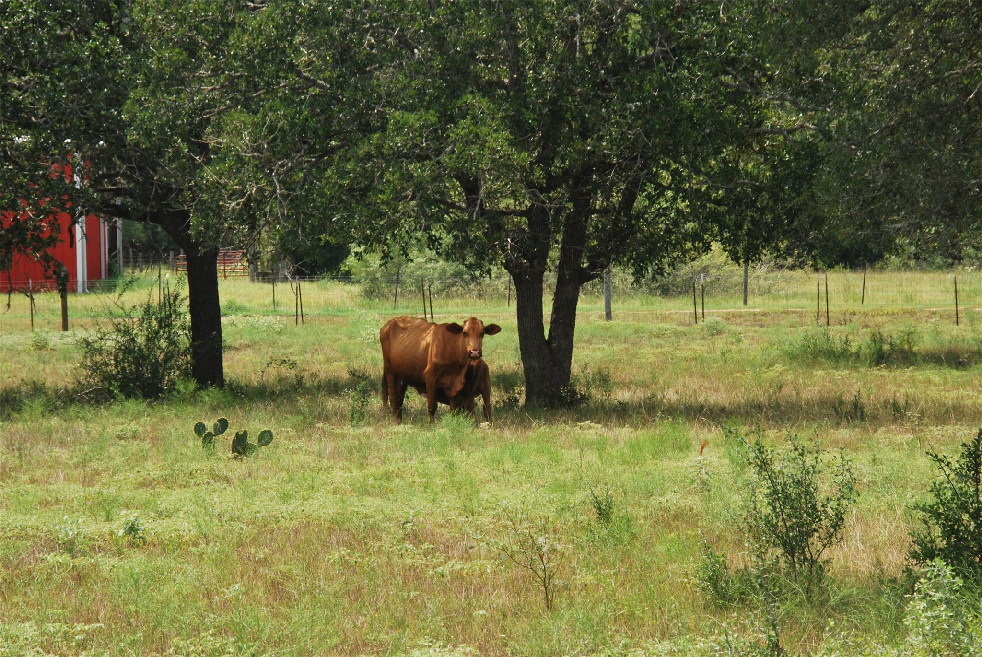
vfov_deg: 7.9
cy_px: 328
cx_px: 491
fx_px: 4751
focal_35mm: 174
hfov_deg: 11.8
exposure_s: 1/200
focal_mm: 116
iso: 400
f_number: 14
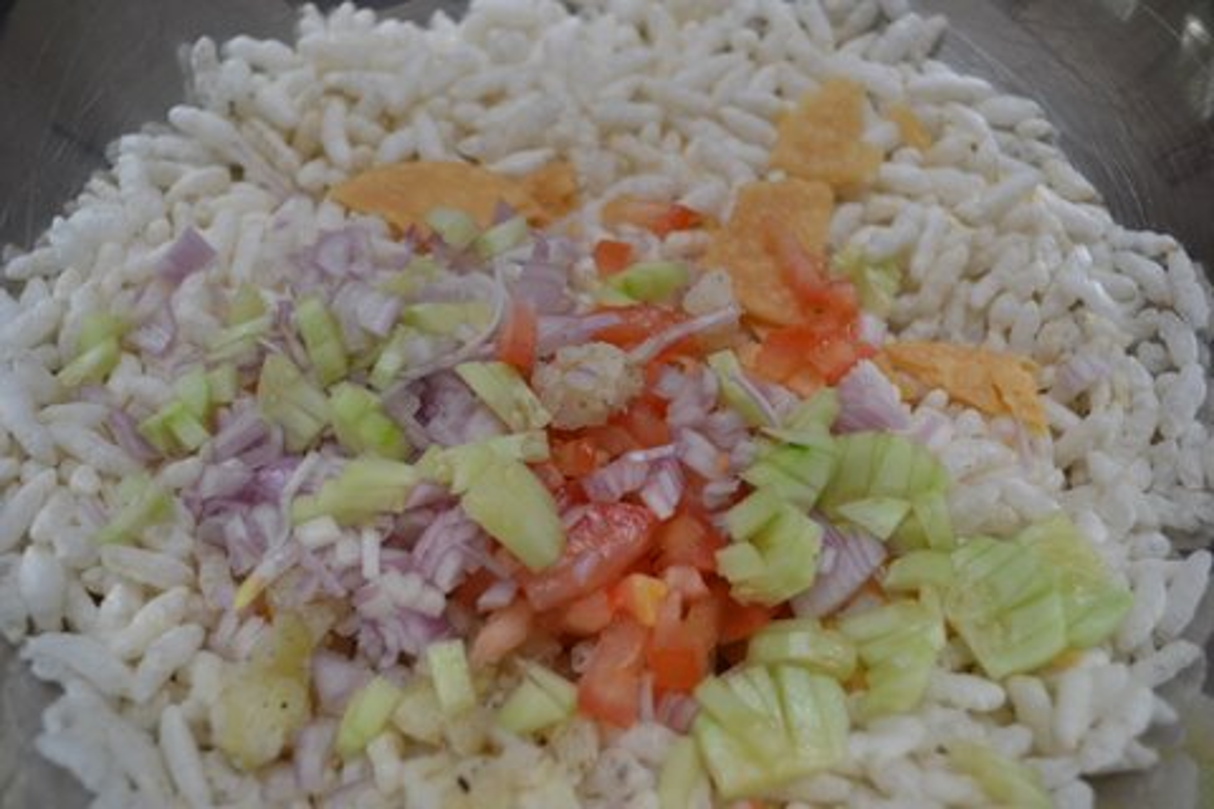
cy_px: 404
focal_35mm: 44
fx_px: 1467
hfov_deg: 45.0
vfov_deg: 30.8
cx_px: 607
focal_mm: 29
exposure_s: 1/60
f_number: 4.5
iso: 500
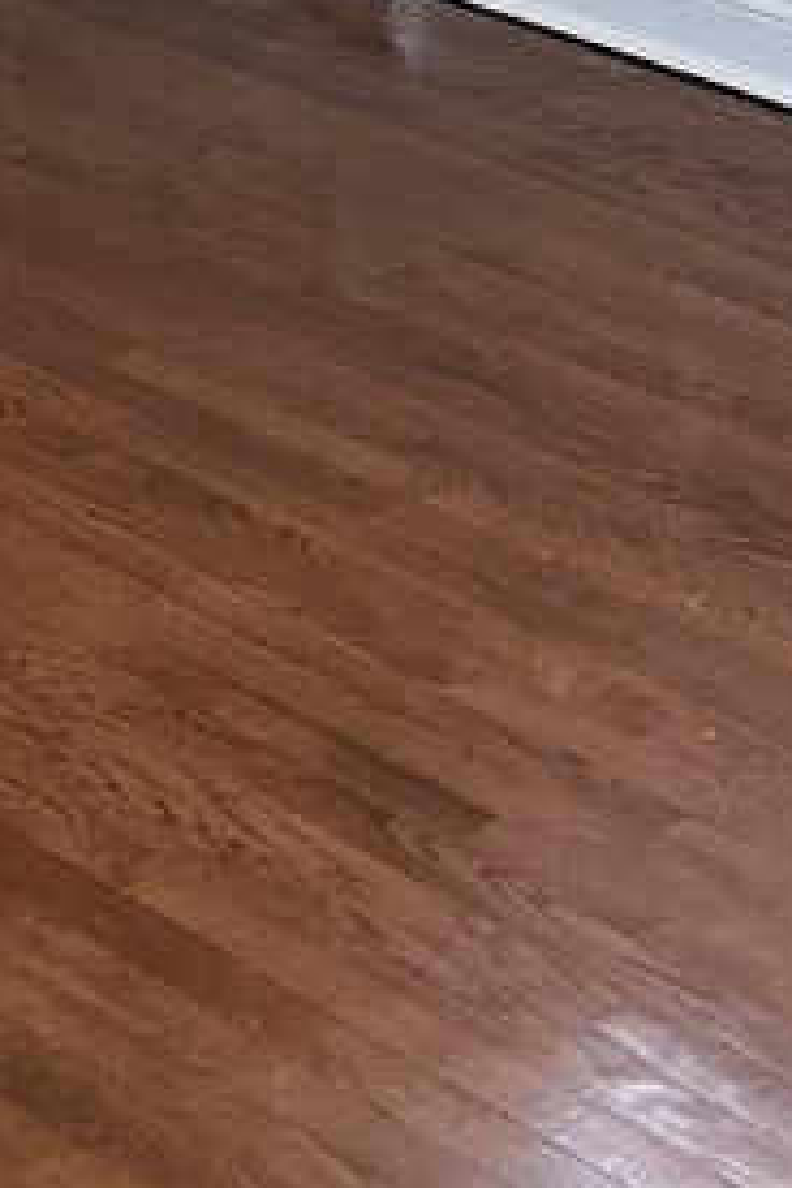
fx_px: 3762
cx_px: 220
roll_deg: -0.3
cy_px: -478
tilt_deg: -11.7
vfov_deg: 16.6
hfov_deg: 12.0
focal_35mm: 114
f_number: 1.8
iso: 50
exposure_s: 1/120
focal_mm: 3
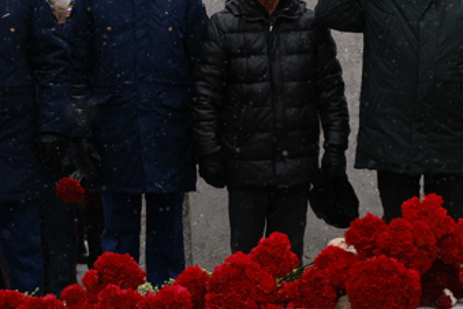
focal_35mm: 84
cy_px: 122
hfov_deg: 23.8
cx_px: 371
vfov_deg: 16.2
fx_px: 1080
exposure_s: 1/500
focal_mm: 25.4
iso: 320
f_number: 4
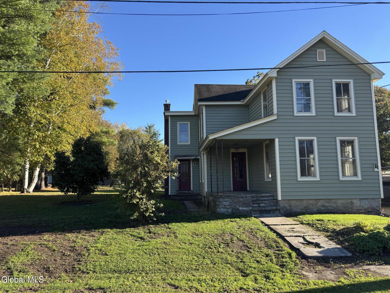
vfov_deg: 53.1
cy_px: 146
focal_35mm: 26
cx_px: 195
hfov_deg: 67.3
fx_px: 293
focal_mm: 5.96
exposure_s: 1/918
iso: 50
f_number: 1.6
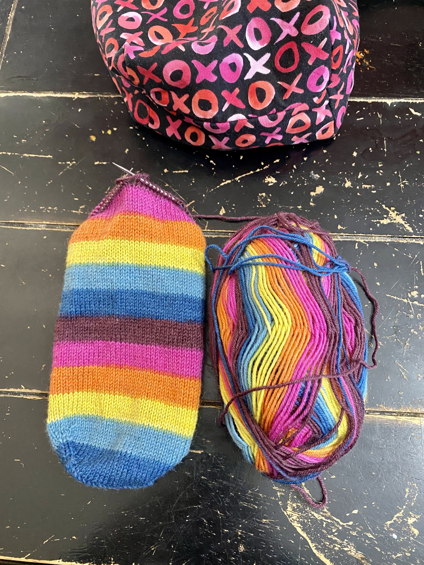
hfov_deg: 53.1
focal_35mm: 26
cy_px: 282
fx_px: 425
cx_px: 212
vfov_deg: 67.3
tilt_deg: -71.3
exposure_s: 1/41
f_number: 1.8
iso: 500
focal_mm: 4.25
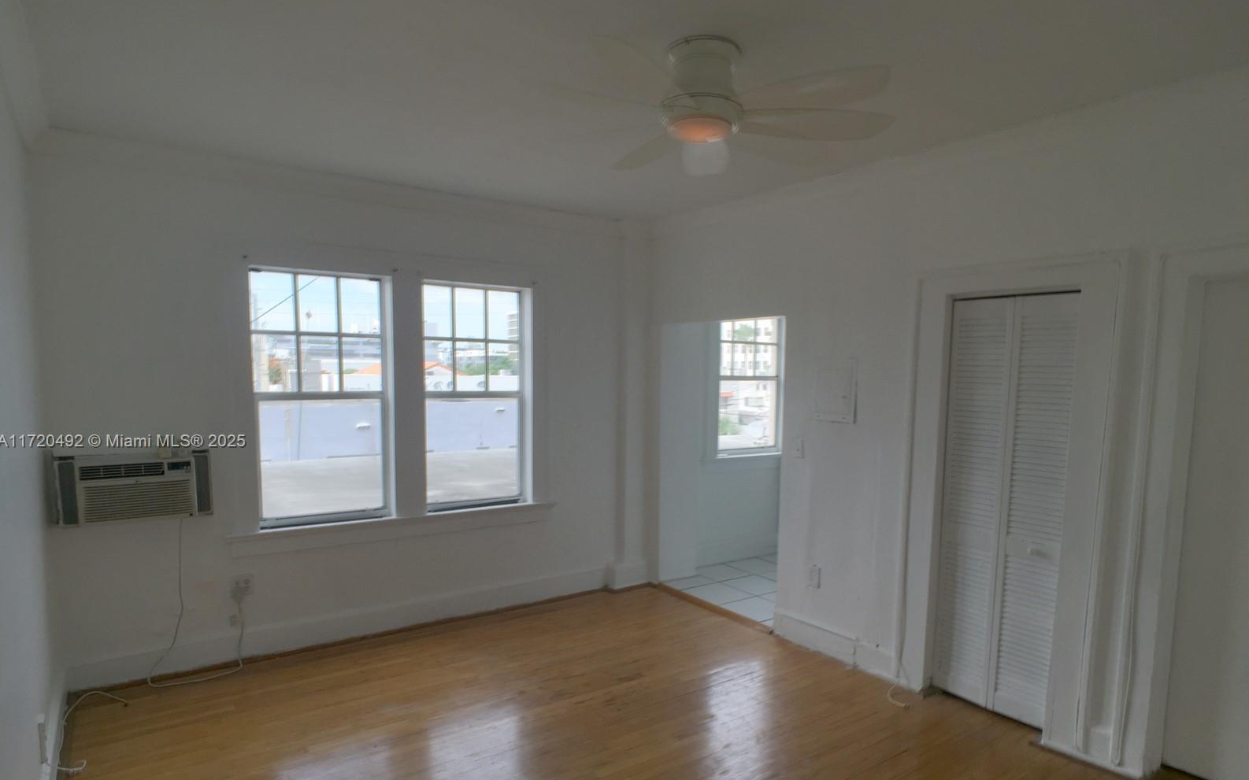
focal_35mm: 31
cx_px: 624
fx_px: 1055
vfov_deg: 40.5
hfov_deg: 61.2
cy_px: 443
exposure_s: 1/860
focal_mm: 4.15
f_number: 2.2
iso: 32
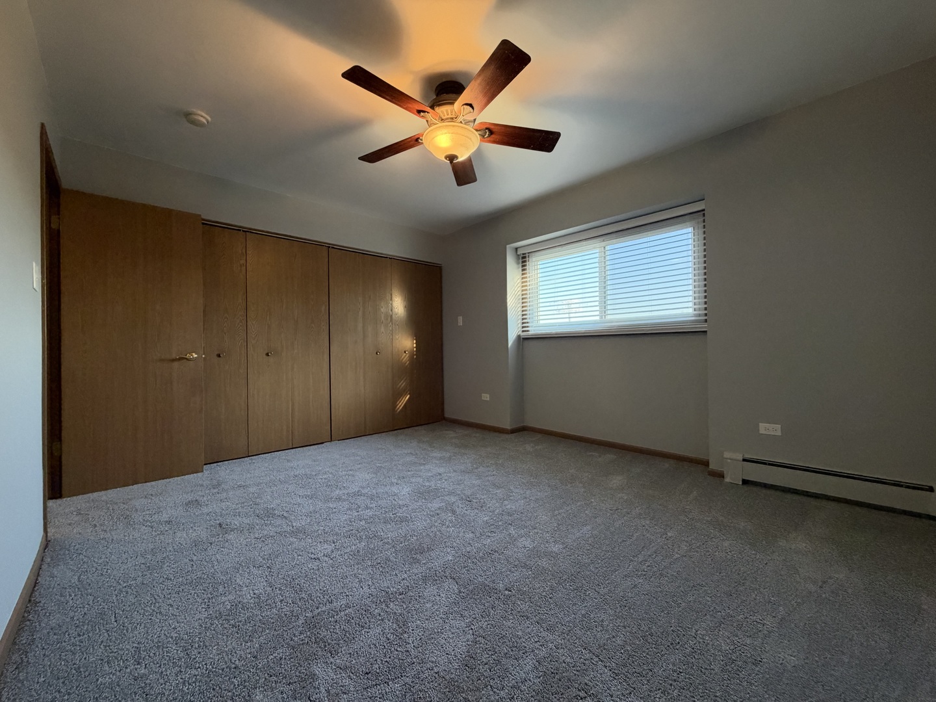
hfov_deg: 102.1
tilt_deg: +0.3
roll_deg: +0.7
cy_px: 351
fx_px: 379
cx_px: 468
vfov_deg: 85.7
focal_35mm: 14
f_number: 2.2
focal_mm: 2.22
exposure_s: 1/60
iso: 400
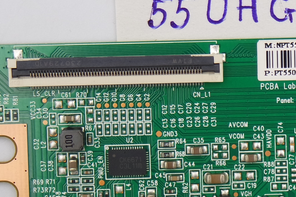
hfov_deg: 13.1
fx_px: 1257
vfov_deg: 9.0
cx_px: 342
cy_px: 72
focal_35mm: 153
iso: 160
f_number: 4.5
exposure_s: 1/125
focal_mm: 18
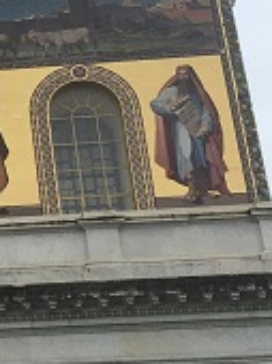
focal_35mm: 138
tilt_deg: +26.8
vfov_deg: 14.3
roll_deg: -1.7
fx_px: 1449
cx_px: -290
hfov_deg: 9.9
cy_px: 117
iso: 25
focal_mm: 4.15
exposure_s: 1/1304
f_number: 2.2
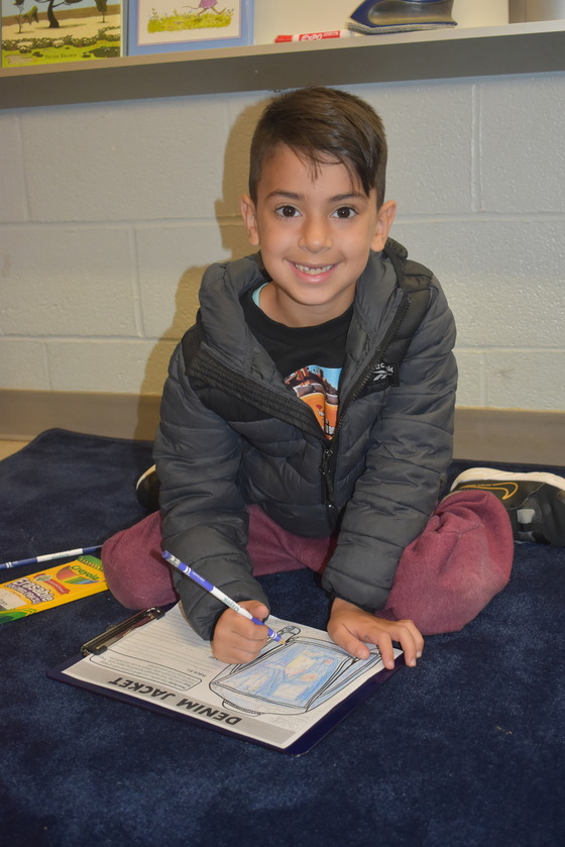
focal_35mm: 45
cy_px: 424
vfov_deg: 43.6
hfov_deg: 29.9
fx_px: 1058
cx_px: 282
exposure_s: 1/60
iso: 1000
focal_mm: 30
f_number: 4.2
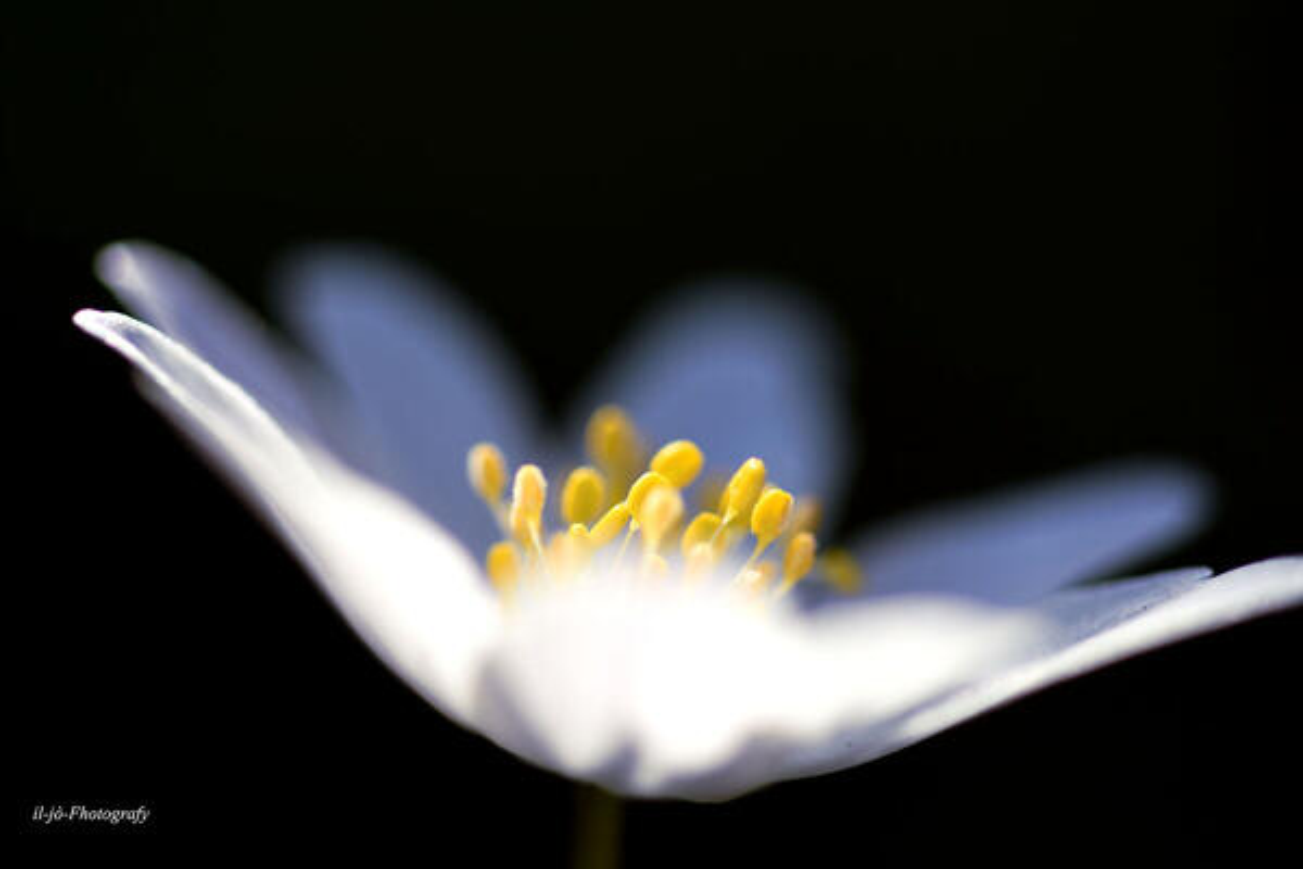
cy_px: 434
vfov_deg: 8.7
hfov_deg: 13.0
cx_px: 652
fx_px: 5700
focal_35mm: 158
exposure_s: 1/640
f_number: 5.3
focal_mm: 105
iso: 180
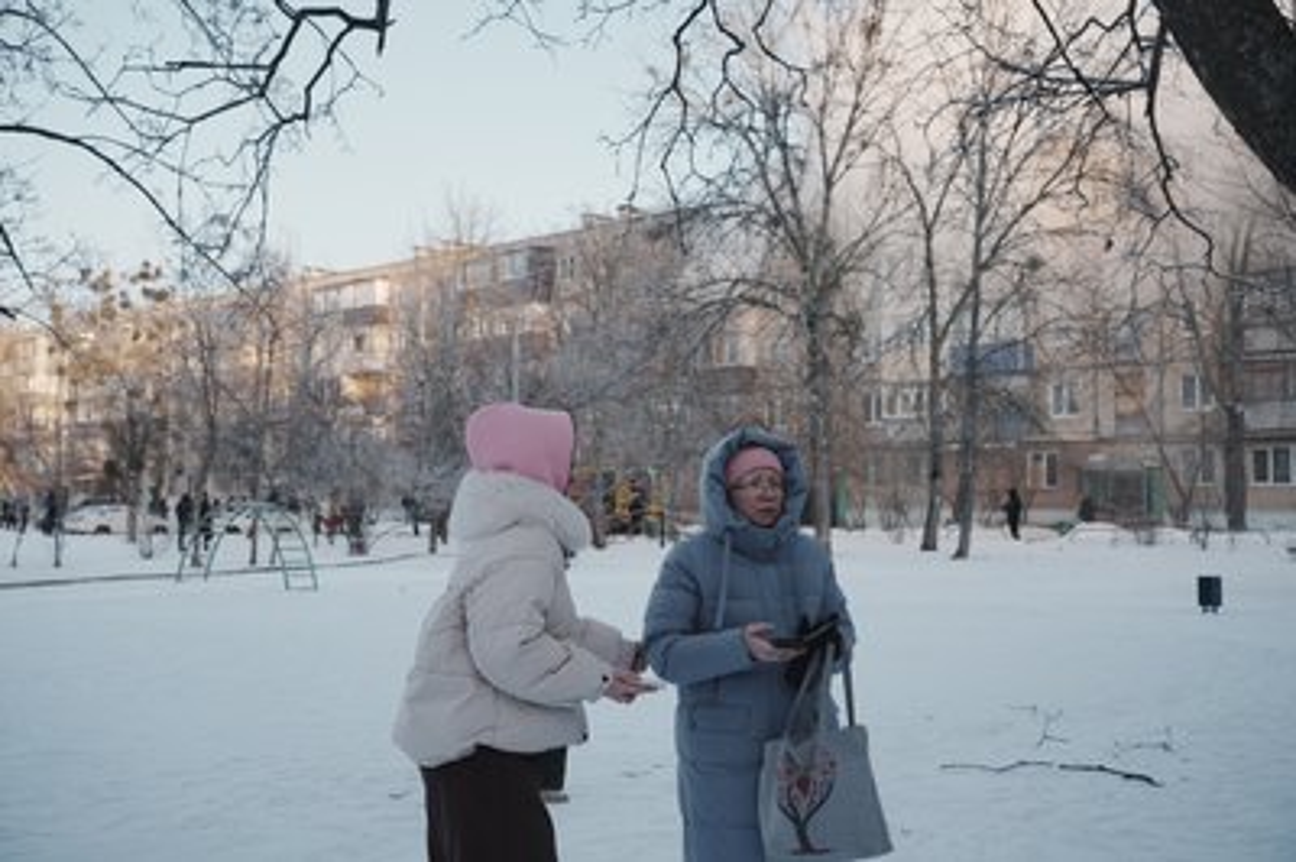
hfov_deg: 48.5
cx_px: 648
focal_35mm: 40
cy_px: 431
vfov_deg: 33.3
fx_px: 1439
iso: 100
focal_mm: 40
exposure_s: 1/320
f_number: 4
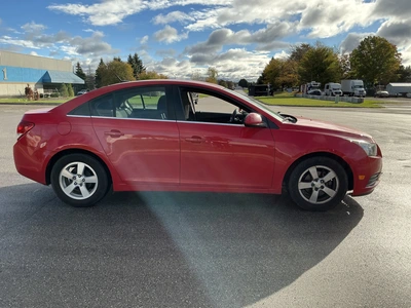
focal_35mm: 28
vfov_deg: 49.7
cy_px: 154
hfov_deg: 63.4
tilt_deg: -10.4
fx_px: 332
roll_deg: +0.7
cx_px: 206
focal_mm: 3
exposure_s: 1/1451
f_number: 1.8
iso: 25
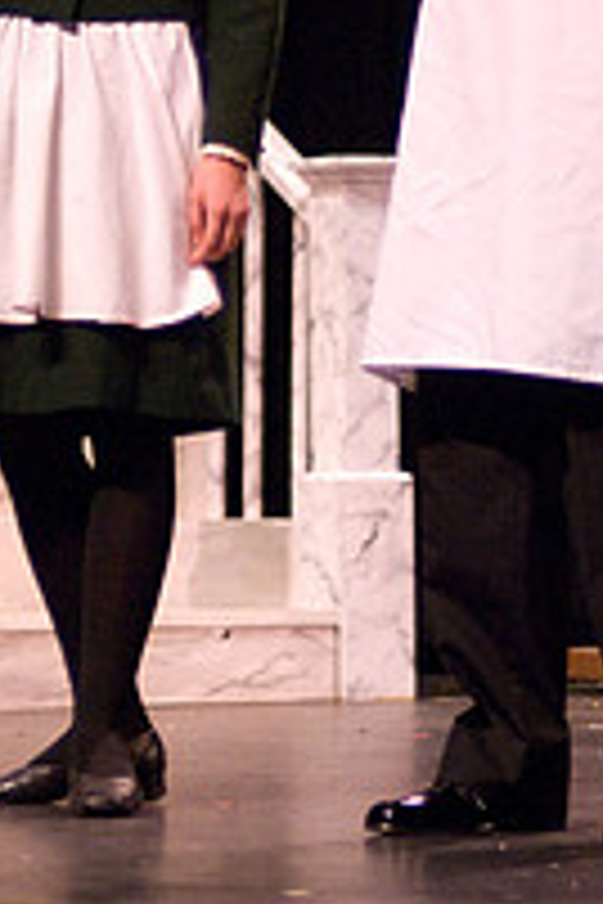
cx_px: 371
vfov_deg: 8.1
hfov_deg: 5.4
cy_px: 63
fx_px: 6334
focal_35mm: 252
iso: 1600
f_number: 2.8
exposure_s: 1/160
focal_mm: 75
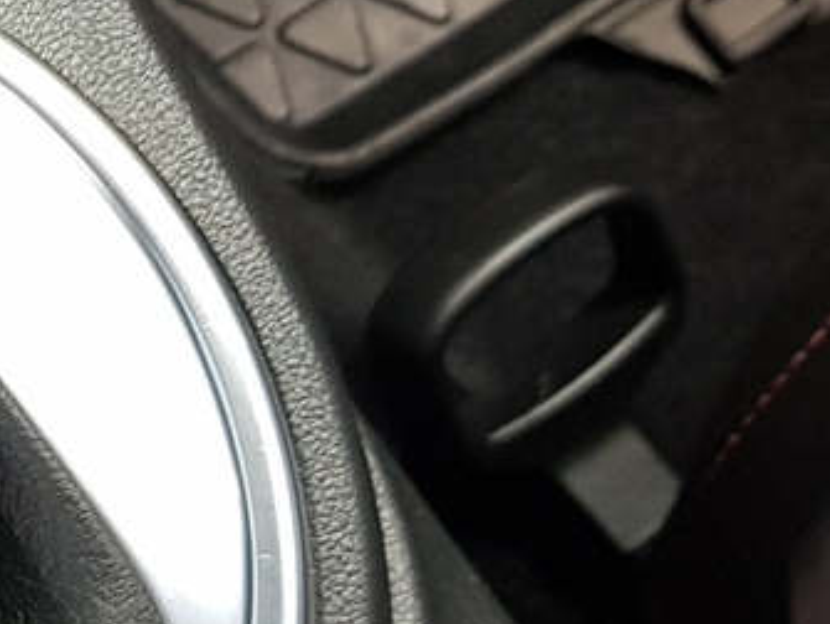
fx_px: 2976
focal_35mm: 124
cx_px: -657
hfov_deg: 14.1
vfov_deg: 11.9
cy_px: 84
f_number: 1.7
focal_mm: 4.2
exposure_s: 1/23
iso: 200
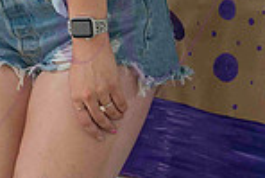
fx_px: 1407
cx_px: -127
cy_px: -153
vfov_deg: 7.0
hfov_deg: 10.4
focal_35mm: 191
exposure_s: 1/500
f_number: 7.1
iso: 400
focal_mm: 45
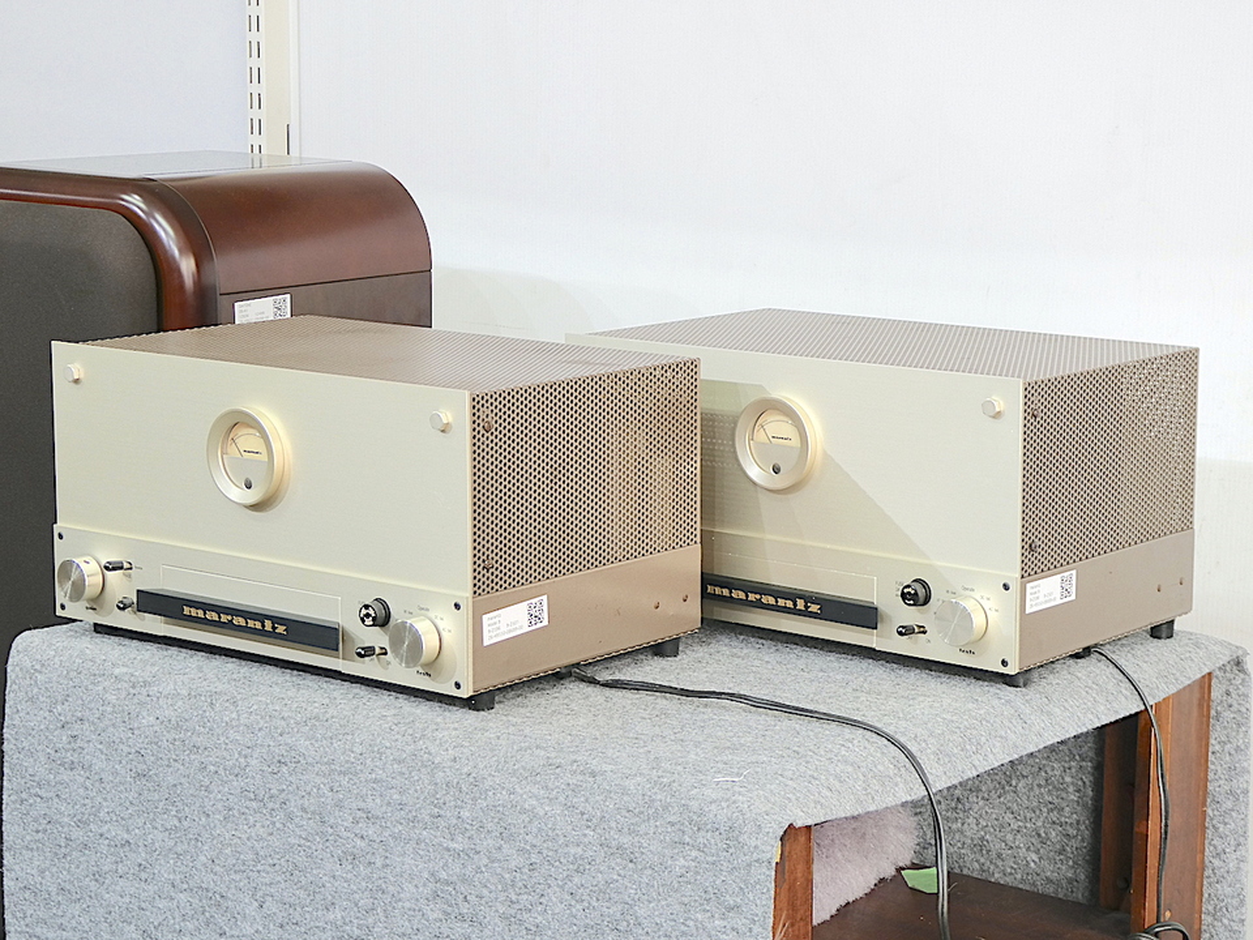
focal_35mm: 74
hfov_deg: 26.3
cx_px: 626
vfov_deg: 19.9
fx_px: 2679
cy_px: 470
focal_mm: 13.2
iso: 200
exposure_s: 1/13
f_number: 4.6
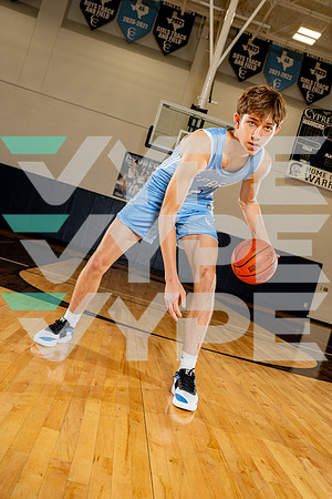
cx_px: 166
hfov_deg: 41.1
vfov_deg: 58.7
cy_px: 250
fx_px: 443
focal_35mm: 32
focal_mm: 32
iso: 400
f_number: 5.6
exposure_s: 1/250
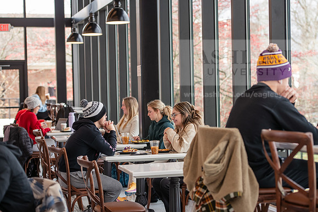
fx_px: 760
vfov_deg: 15.9
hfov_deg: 23.6
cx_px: 159
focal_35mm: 86
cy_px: 106
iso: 500
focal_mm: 86
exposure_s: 1/200
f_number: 3.5
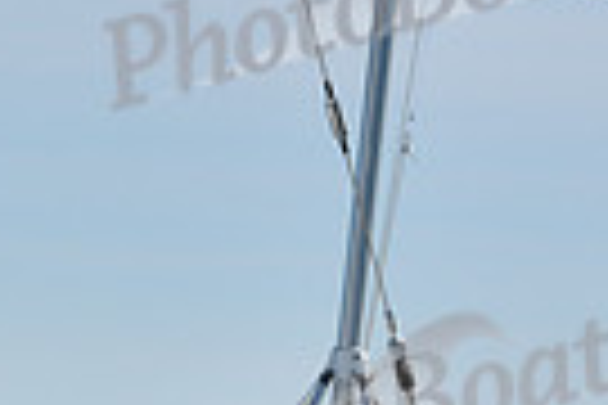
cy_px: 704
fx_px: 11619
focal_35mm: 688
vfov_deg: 2.0
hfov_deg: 3.0
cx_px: -126
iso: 250
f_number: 7.1
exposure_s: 1/1600
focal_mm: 160
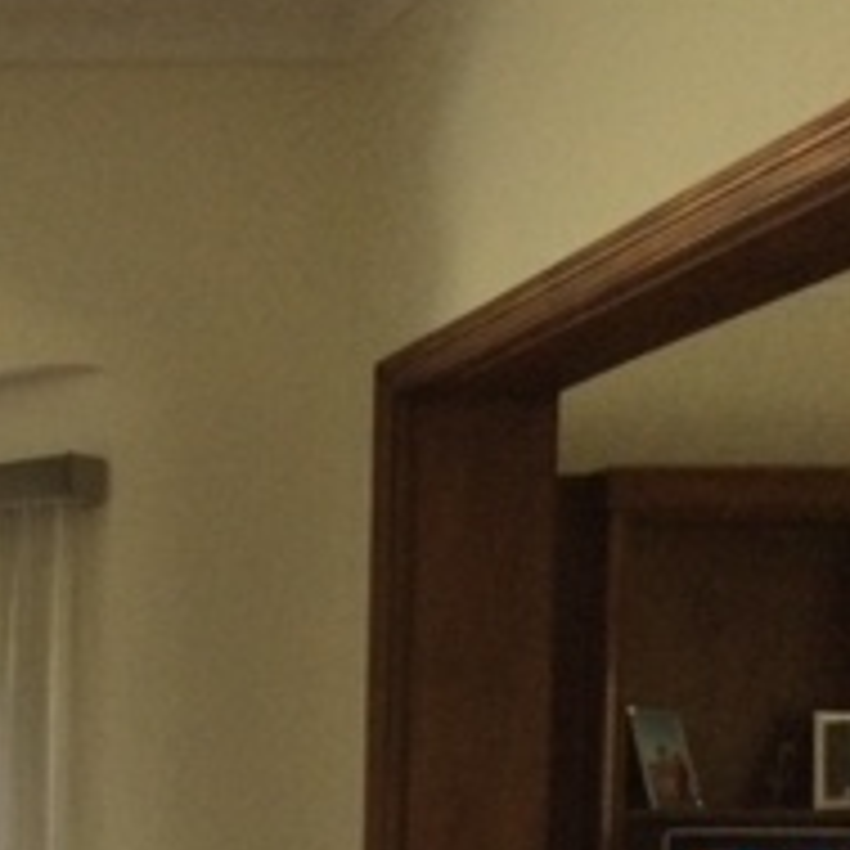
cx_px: -580
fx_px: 2417
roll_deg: -1.5
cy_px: 949
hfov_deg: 17.1
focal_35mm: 87
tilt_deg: -1.6
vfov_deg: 19.1
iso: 200
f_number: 2.2
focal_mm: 4.15
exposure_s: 1/30
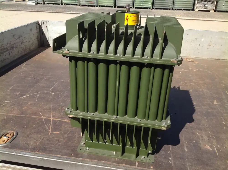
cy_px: 85
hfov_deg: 52.7
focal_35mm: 35
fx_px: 230
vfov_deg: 40.6
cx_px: 114
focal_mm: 4.28
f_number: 2.4
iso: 50
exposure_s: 1/1314
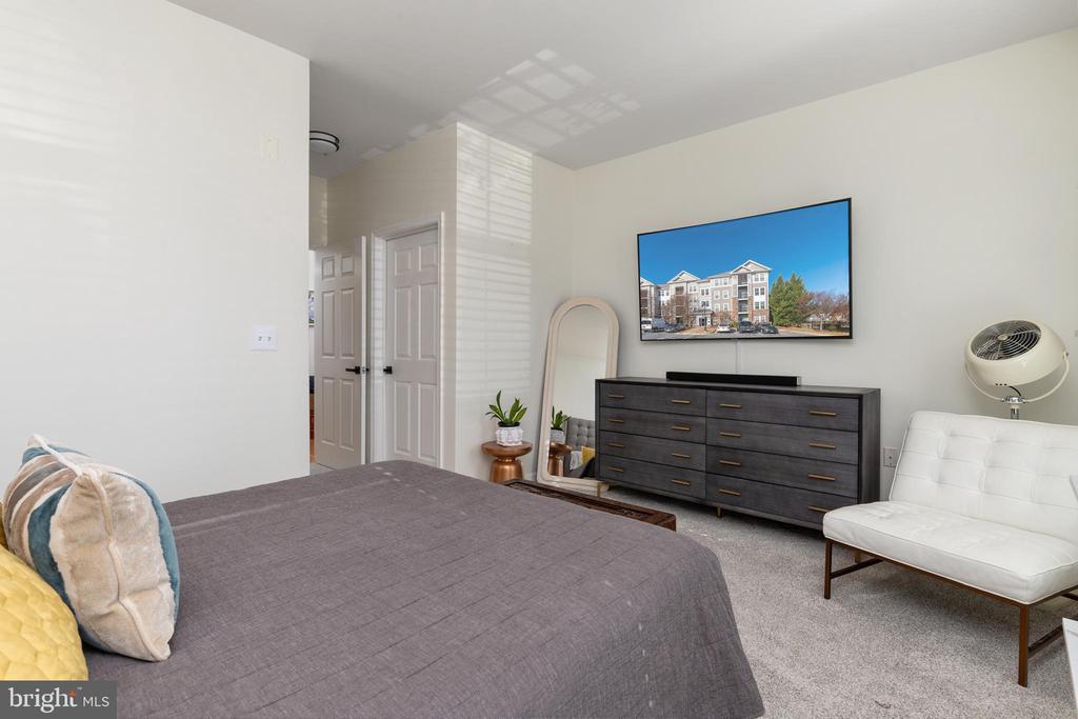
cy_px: 360
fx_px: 509
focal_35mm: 17
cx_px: 539
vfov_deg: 70.5
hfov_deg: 93.3
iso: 400
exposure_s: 1/20
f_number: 8
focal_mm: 17
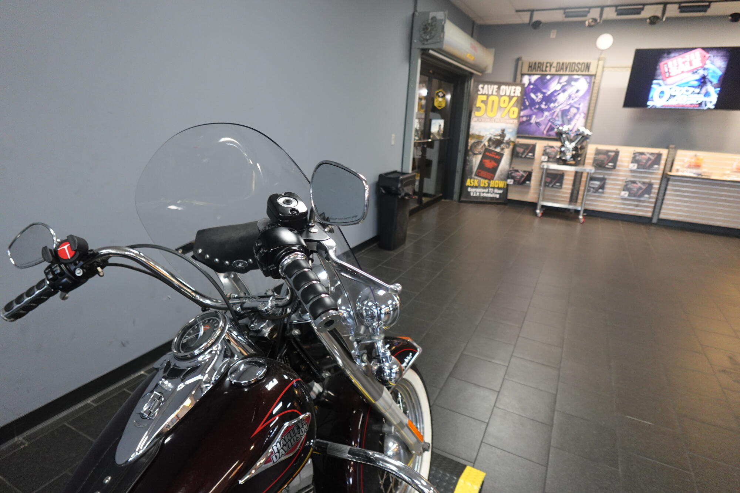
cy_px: 246
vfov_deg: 61.9
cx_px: 370
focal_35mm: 20
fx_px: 411
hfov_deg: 84.0
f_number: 2
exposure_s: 1/80
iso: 500
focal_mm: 7.6
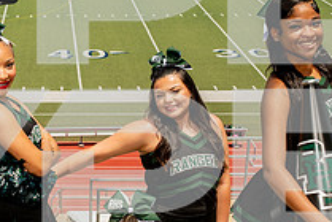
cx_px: -5
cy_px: 158
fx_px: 905
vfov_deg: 14.0
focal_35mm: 98
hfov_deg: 20.1
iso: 100
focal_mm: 32
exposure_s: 1/400
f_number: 7.1
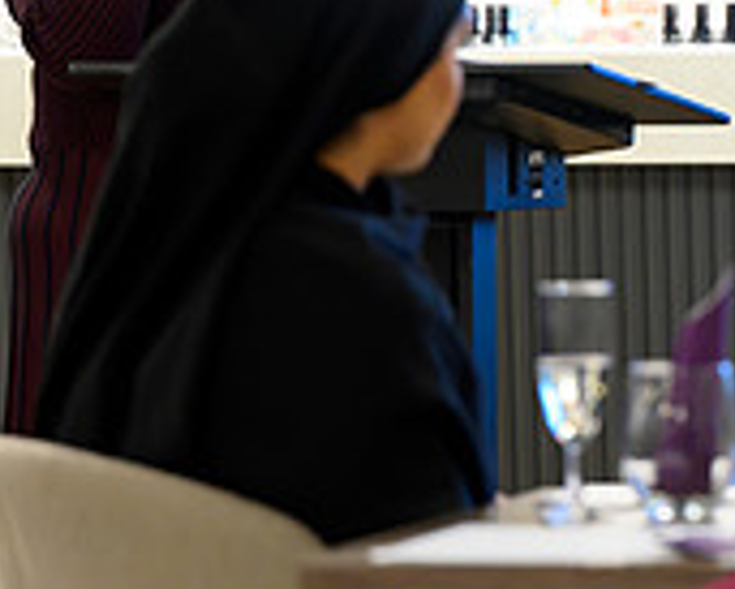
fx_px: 6900
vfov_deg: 4.9
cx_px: 989
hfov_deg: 6.0
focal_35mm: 317
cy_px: 146
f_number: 2.8
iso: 3200
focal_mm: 98
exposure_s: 1/200
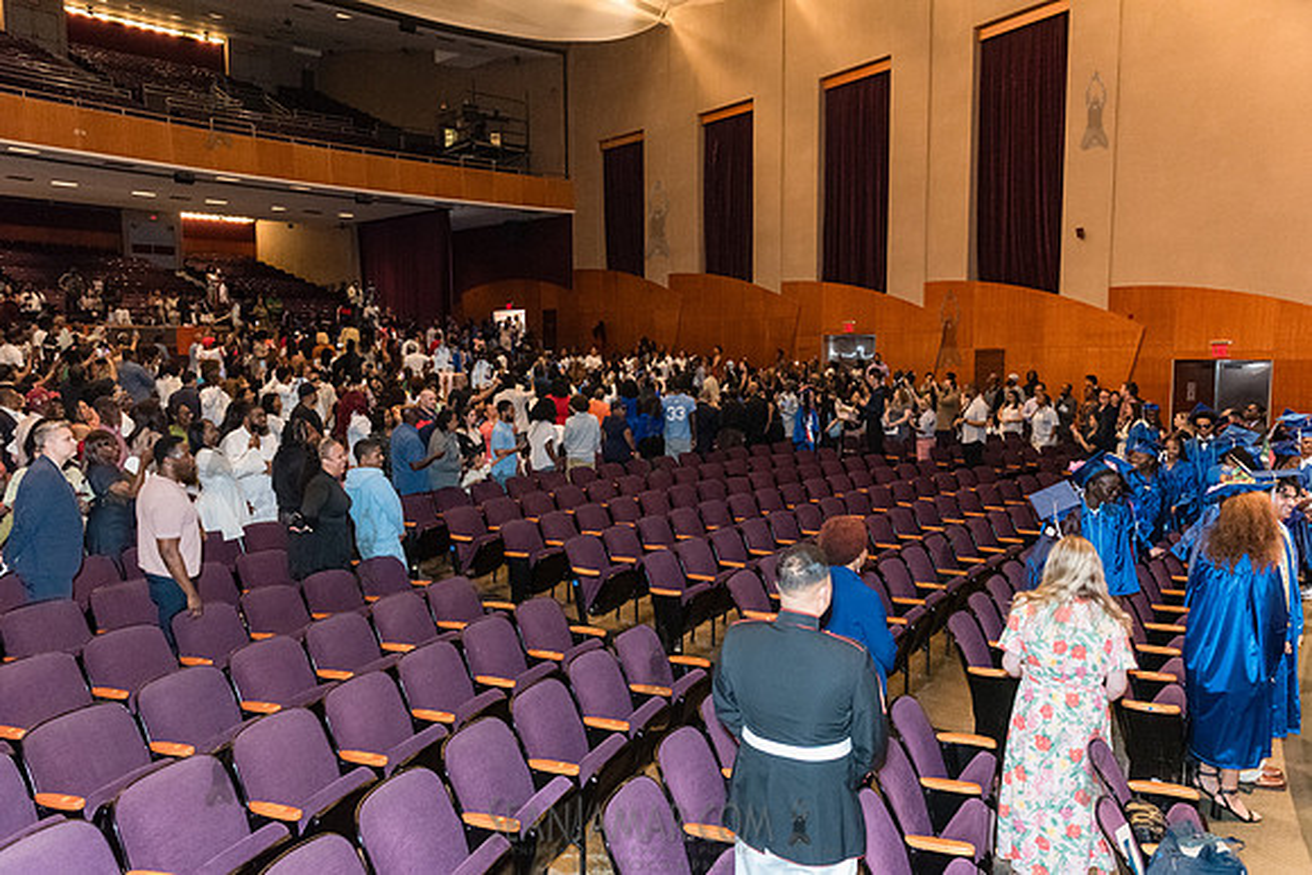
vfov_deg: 52.2
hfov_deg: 72.5
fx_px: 894
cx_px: 656
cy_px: 438
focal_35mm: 25
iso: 8000
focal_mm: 24
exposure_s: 1/160
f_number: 3.5
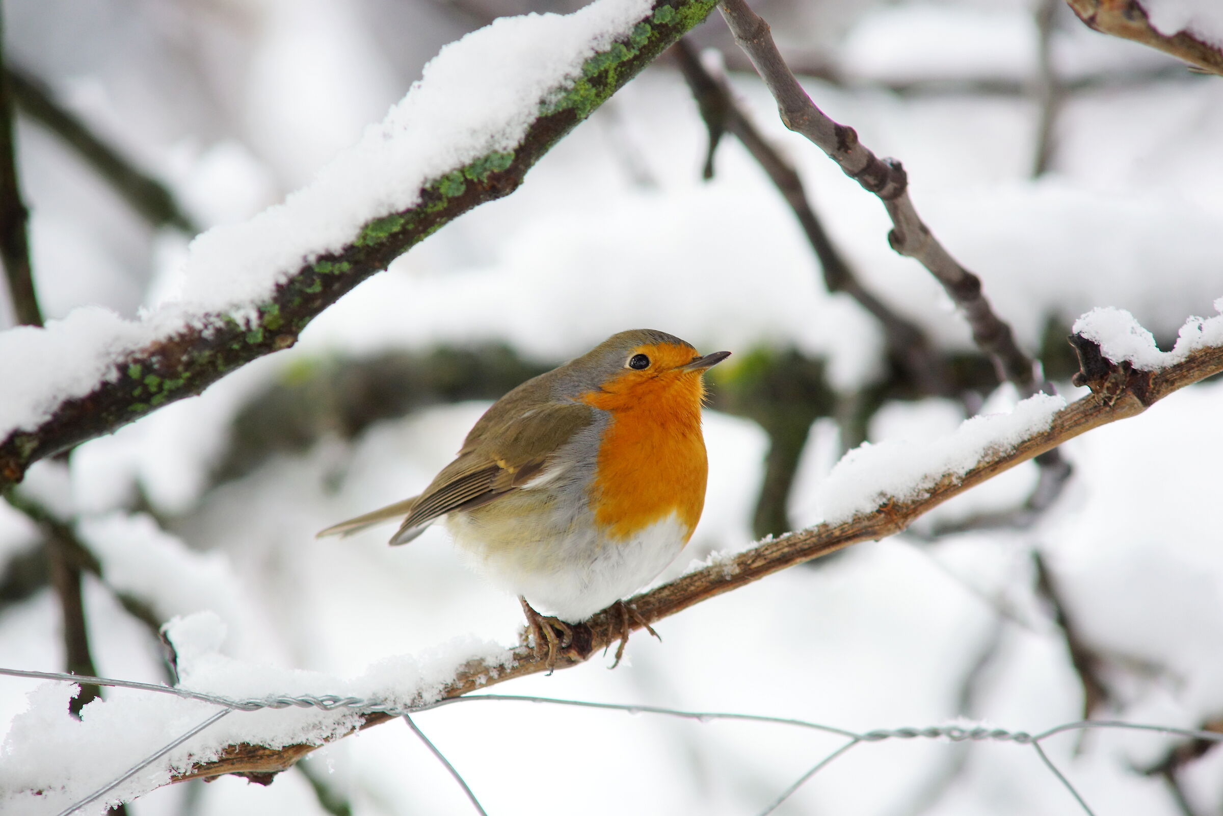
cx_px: 612
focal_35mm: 210
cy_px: 408
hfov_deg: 9.8
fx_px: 7134
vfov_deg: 6.5
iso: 1000
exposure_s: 1/640
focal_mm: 210
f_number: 5.6
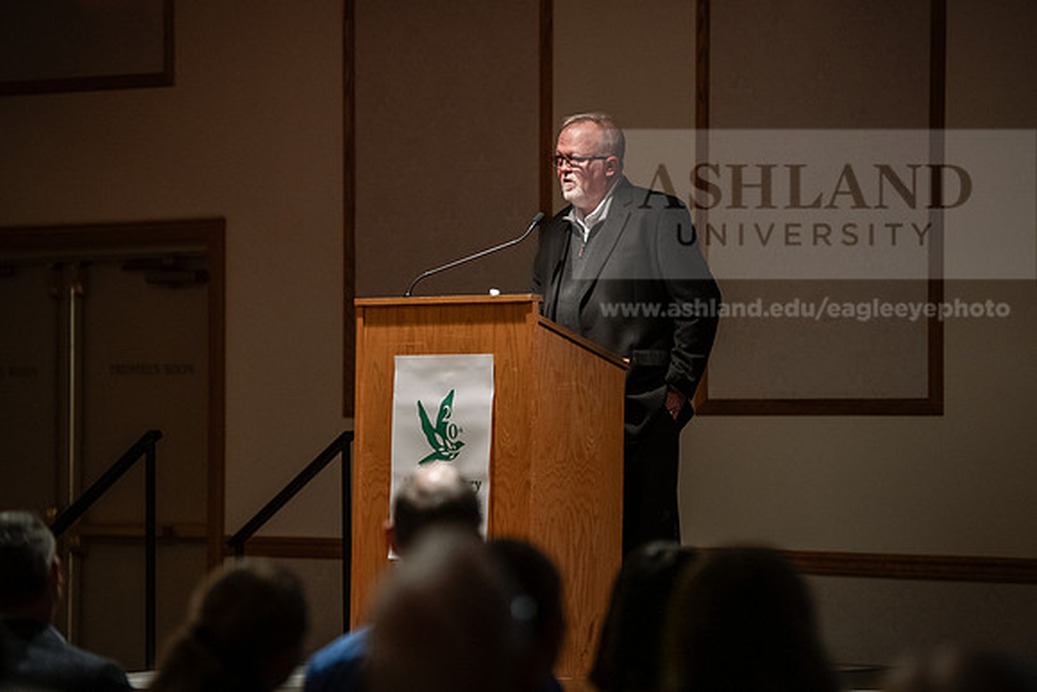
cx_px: 518
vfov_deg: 9.5
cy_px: 346
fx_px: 4178
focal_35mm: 145
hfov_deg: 14.2
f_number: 3.2
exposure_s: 1/200
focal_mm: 145
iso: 3200
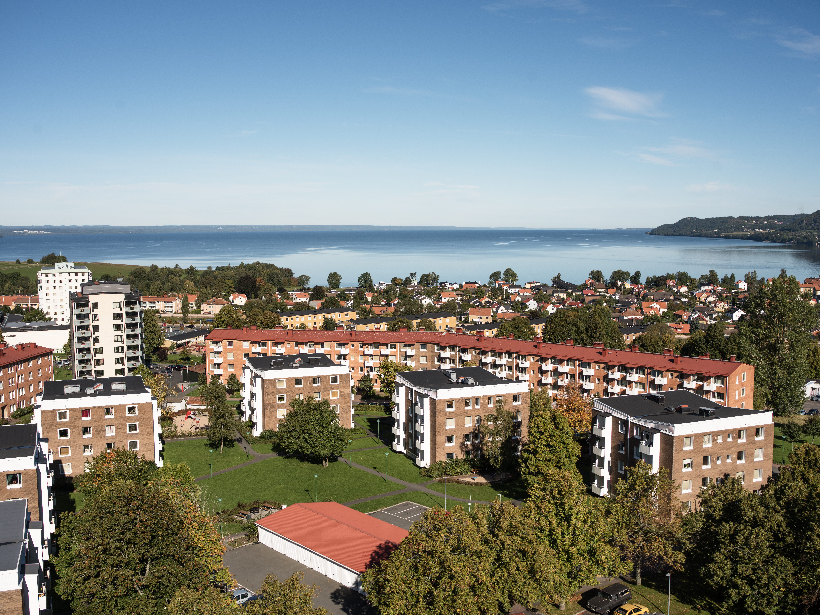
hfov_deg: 52.6
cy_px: 308
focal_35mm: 35
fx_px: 829
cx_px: 410
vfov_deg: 40.7
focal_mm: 45
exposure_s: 1/1000
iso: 100
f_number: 6.3
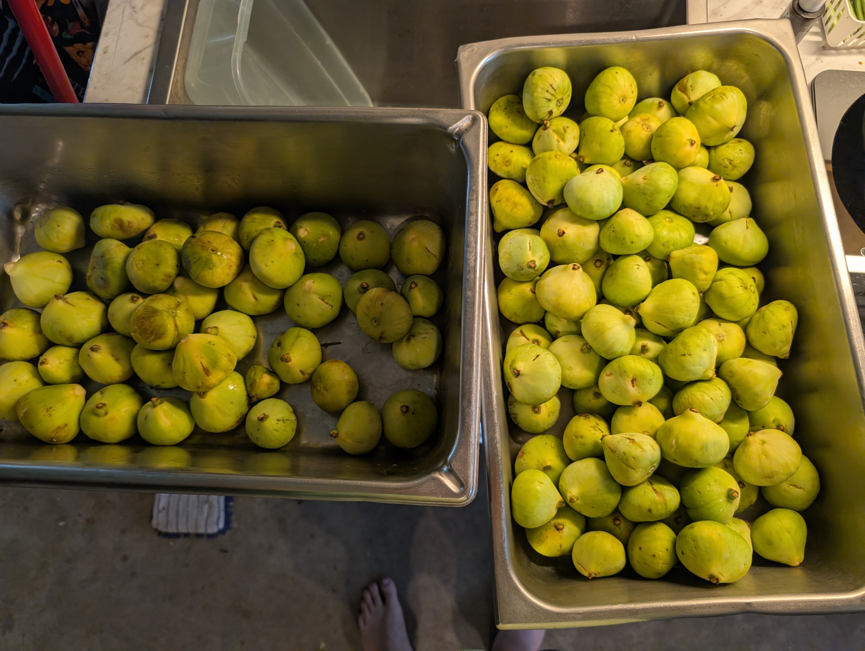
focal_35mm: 24
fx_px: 601
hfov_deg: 71.5
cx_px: 432
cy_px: 326
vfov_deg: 56.9
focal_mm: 6.9
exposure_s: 1/40
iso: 82
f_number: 1.68
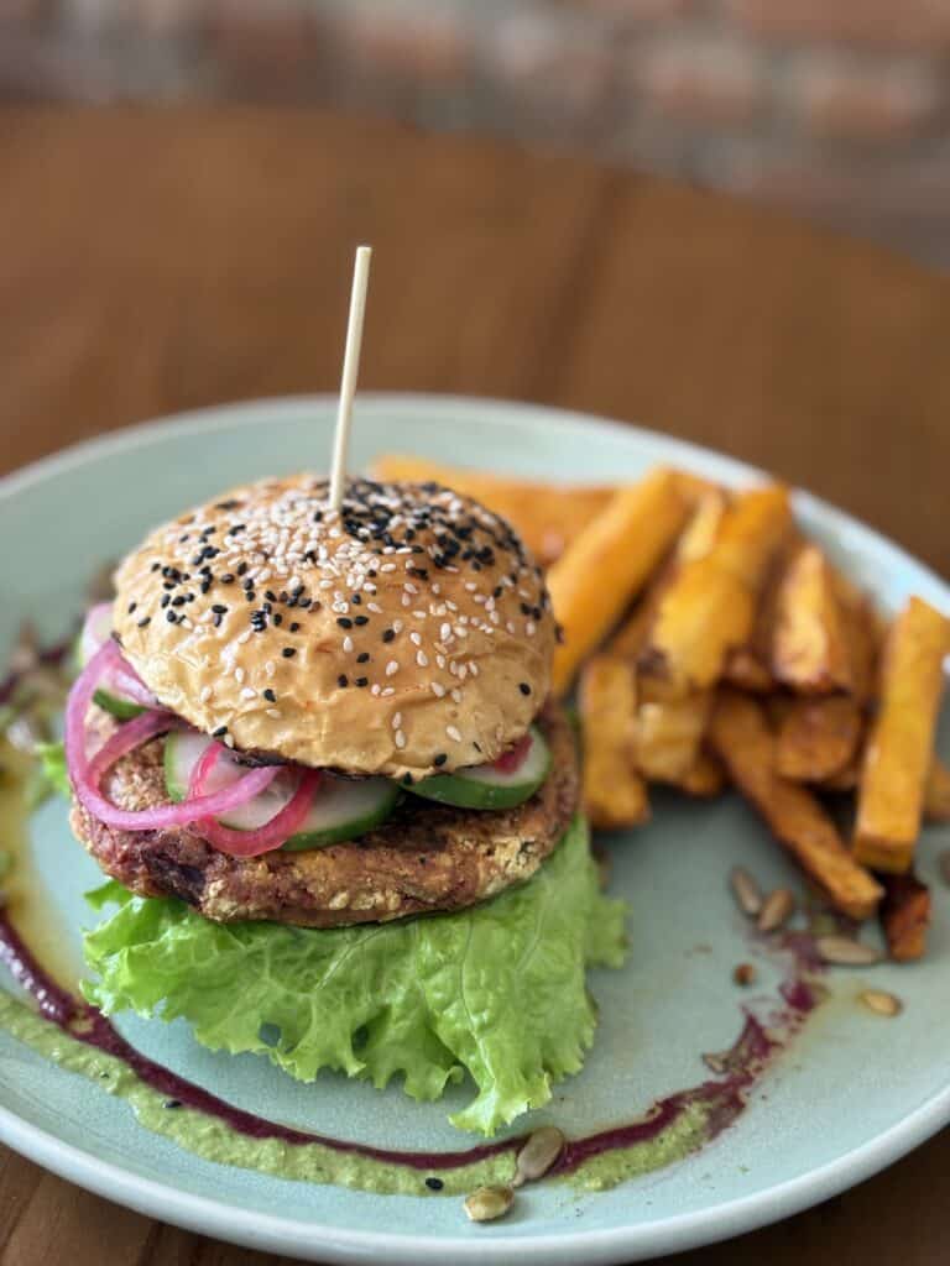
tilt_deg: -34.8
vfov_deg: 36.8
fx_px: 1903
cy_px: 633
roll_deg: -3.7
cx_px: 475
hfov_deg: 28.0
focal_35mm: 52
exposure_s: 1/60
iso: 64
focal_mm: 5.96
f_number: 1.6
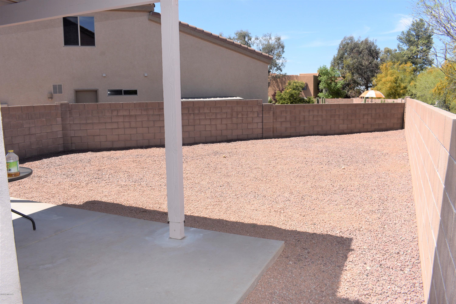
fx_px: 380
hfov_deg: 61.9
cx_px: 228
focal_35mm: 30
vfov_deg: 43.6
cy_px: 152
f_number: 9
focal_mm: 20
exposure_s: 1/250
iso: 100
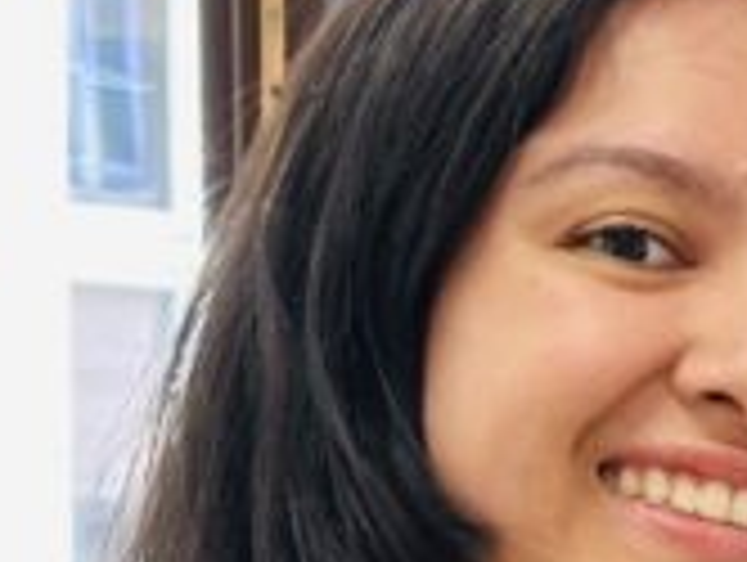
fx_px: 6397
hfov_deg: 6.3
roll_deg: -0.1
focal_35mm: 296
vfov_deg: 5.0
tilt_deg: -2.0
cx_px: 1886
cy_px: 1088
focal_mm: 6.86
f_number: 1.78
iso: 125
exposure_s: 1/50
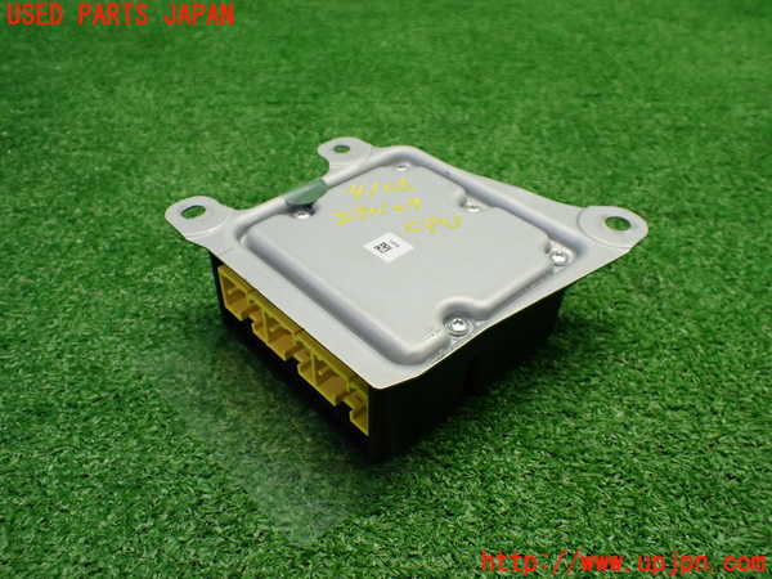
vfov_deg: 46.8
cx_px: 386
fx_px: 669
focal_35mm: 30
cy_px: 290
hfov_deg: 60.0
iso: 400
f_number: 2.3
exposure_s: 1/125
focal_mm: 5.4
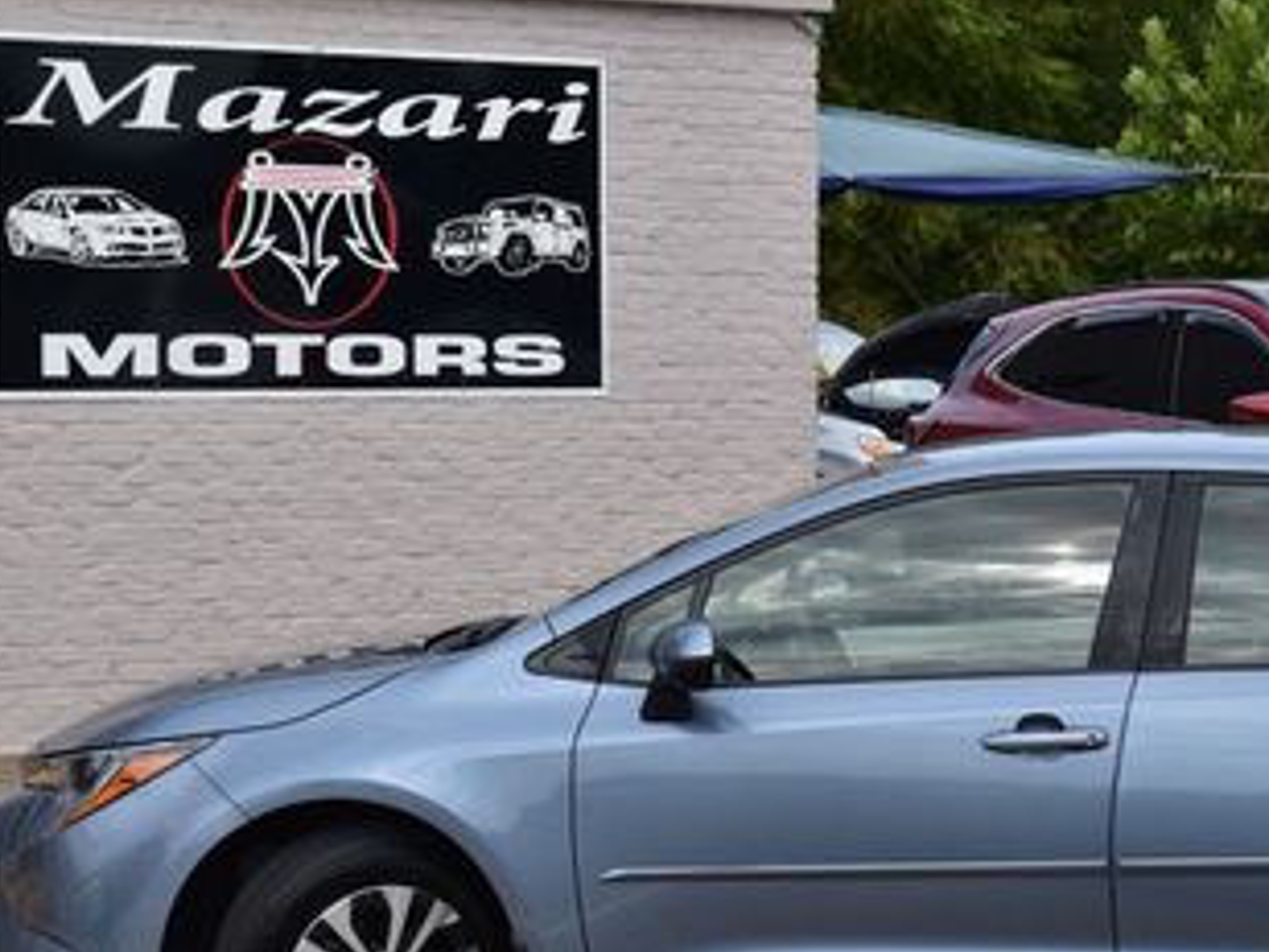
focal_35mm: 120
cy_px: 523
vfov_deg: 12.3
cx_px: 1055
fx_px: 4399
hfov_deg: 16.3
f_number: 11
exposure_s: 1/500
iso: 400
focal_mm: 40
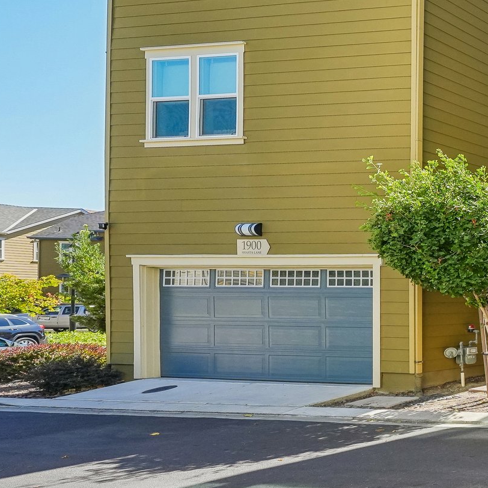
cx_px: 578
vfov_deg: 52.6
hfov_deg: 39.7
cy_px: 150
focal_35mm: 30
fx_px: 478
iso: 640
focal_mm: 14
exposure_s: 1/500
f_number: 8
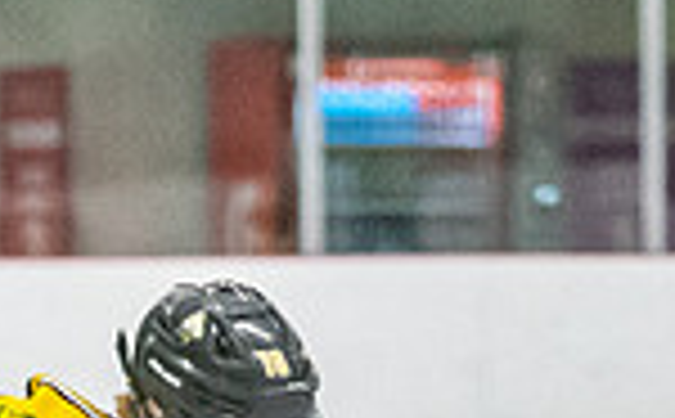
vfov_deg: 1.5
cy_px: 983
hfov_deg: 2.4
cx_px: 162
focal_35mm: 888
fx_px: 16299
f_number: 2.8
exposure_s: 1/800
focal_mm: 98
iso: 4000
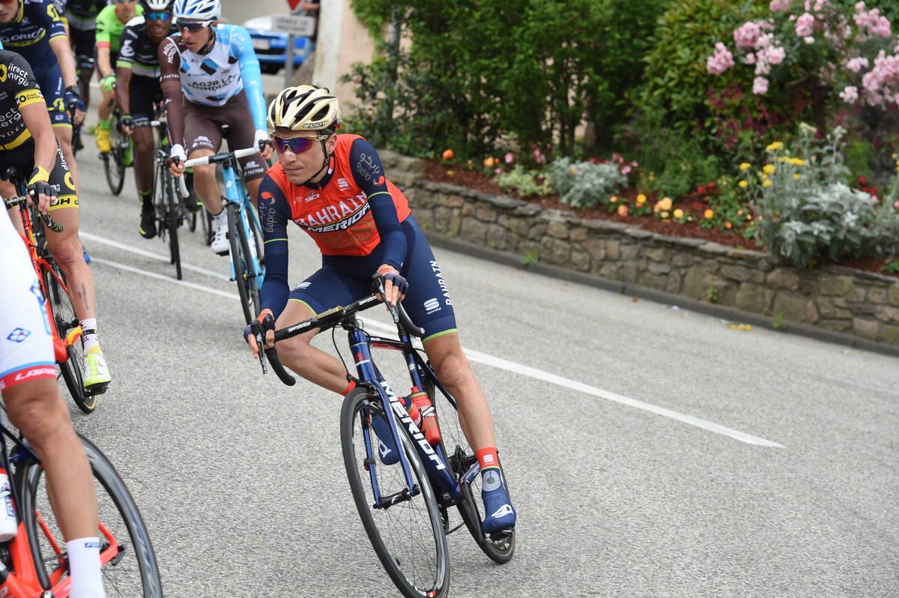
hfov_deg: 14.2
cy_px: 299
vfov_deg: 9.4
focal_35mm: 145
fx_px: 3618
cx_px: 450
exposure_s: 1/800
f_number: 8
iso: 1250
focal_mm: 145
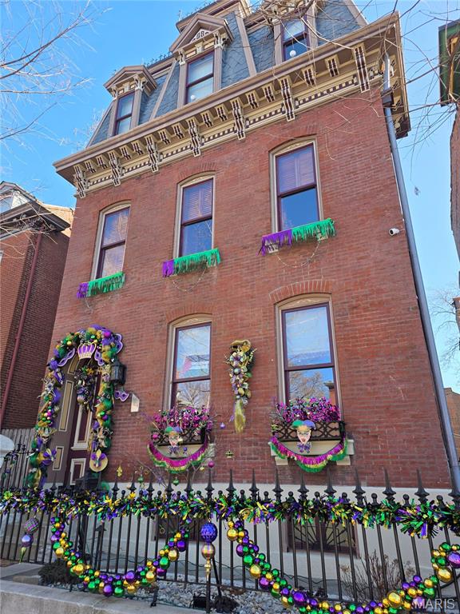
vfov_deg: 73.9
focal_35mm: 23
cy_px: 307
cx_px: 230
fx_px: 408
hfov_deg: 58.9
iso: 80
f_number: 1.7
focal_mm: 6.3
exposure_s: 1/1501
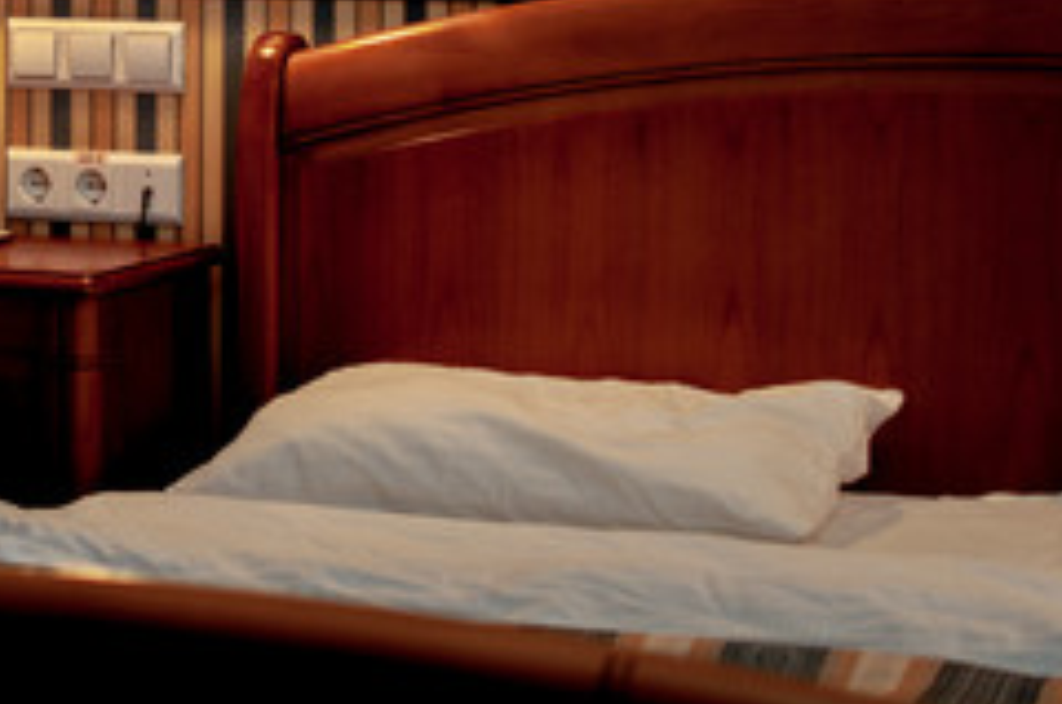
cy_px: 0
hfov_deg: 15.6
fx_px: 3805
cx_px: 13
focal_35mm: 129
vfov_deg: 10.5
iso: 200
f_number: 1.8
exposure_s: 1/30
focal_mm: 35
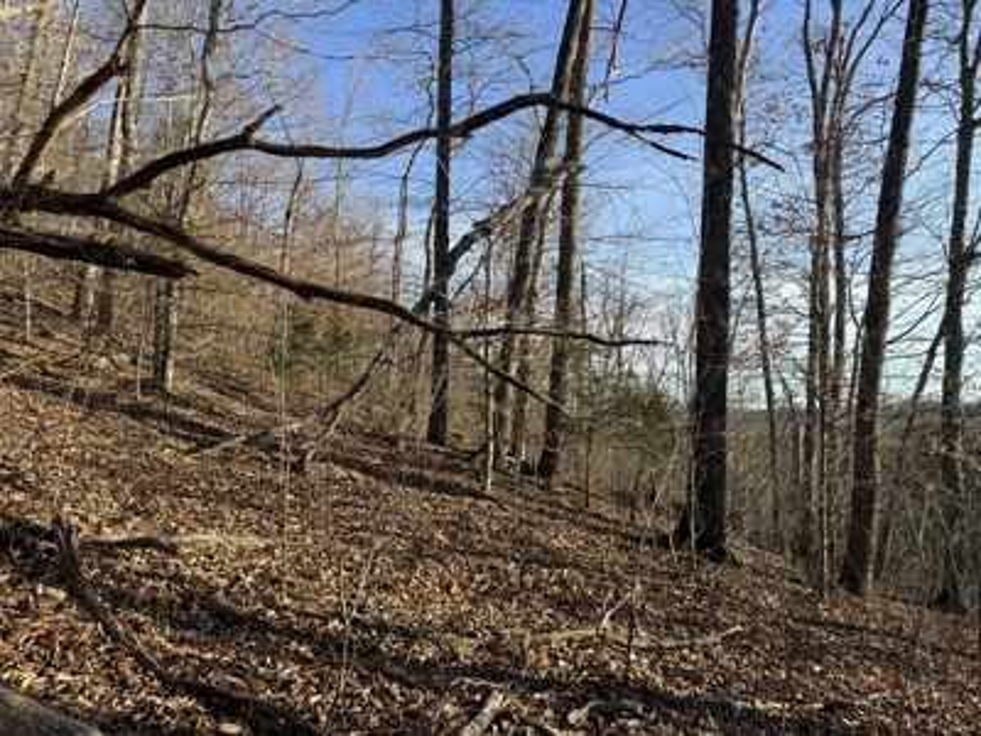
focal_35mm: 24
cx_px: 490
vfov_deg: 56.8
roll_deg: +0.2
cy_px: 368
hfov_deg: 71.6
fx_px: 680
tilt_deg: +4.5
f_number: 1.78
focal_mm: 6.76
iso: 80
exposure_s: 1/1689
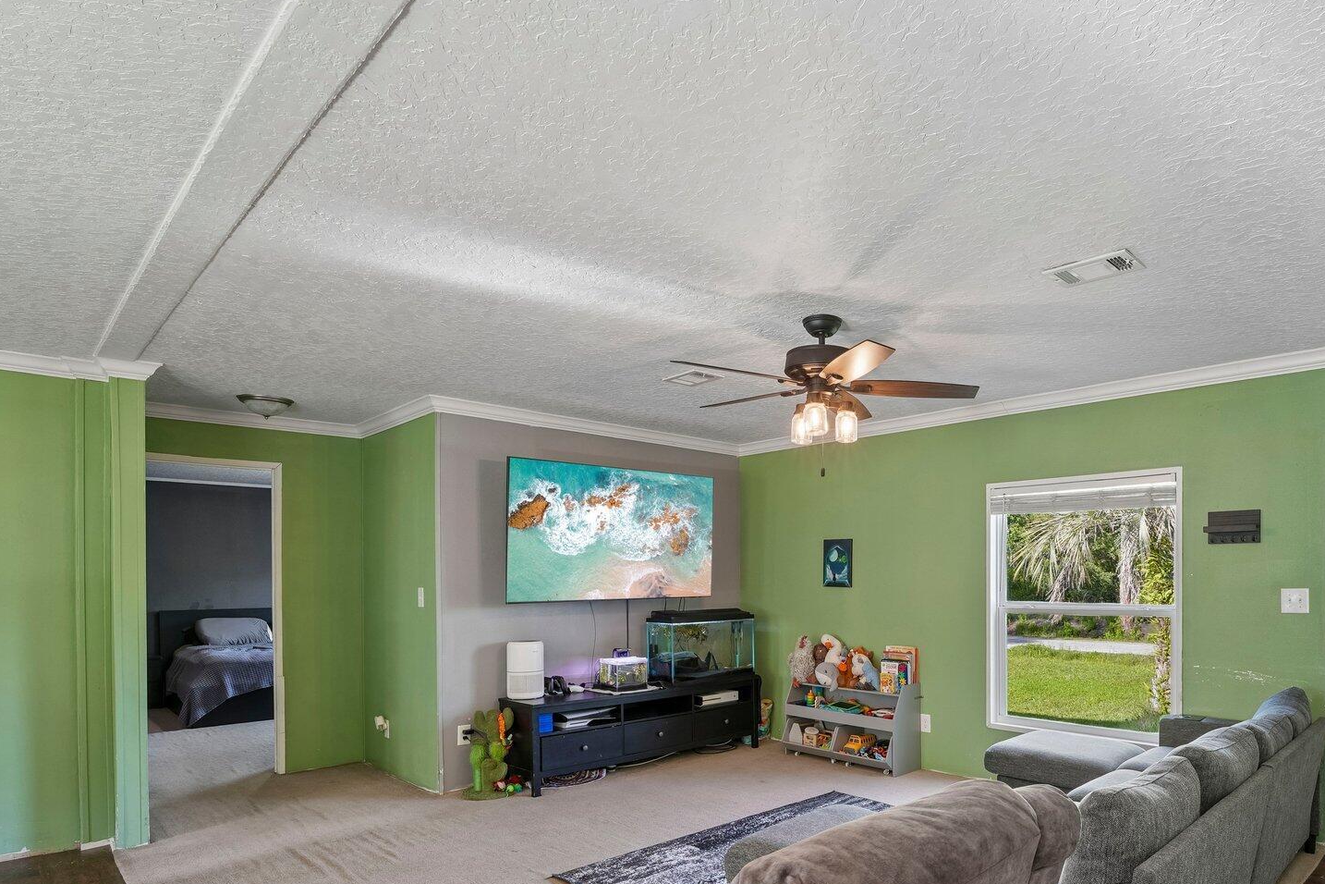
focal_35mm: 20
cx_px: 854
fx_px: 736
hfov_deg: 81.9
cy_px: 581
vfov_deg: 60.6
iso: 100
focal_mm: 14
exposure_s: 1/2
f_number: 11
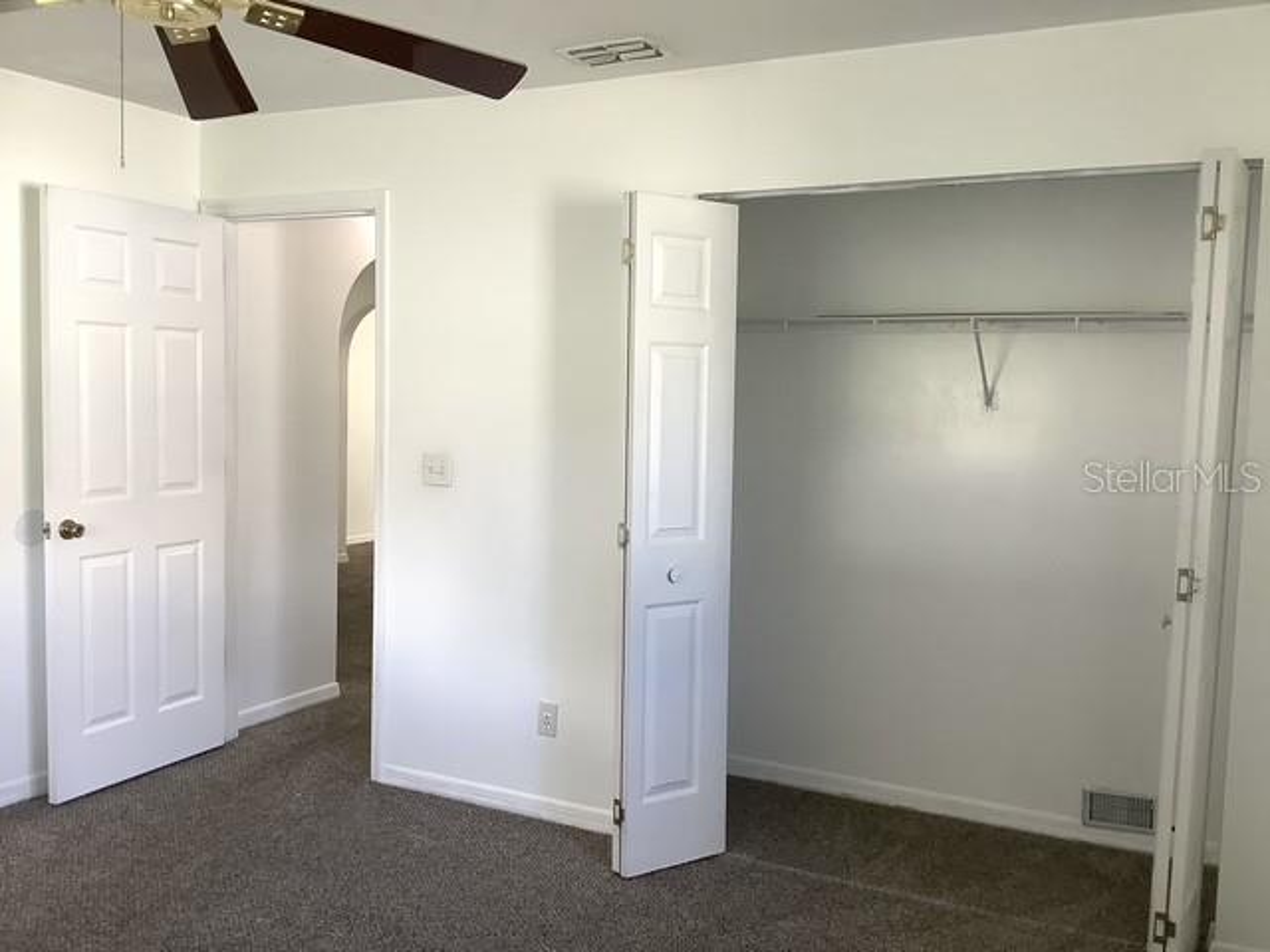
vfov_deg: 45.4
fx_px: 1137
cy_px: 476
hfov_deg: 58.4
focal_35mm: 31
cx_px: 635
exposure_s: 1/60
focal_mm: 3.3
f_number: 2.4
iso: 80
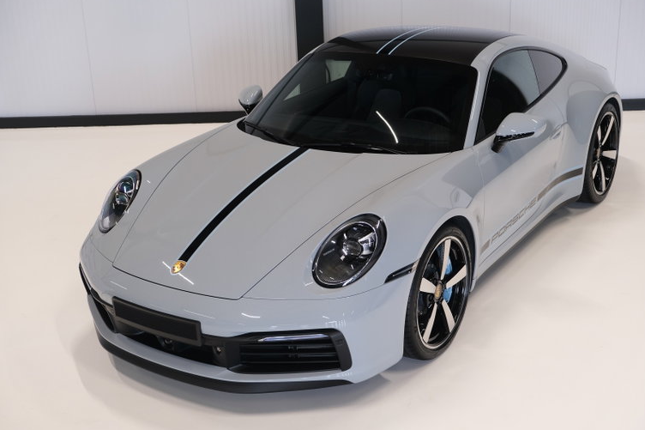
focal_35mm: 48
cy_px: 215
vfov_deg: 28.1
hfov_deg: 41.1
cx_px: 329
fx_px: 860
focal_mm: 31.5
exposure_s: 1/28
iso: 500
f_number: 3.6
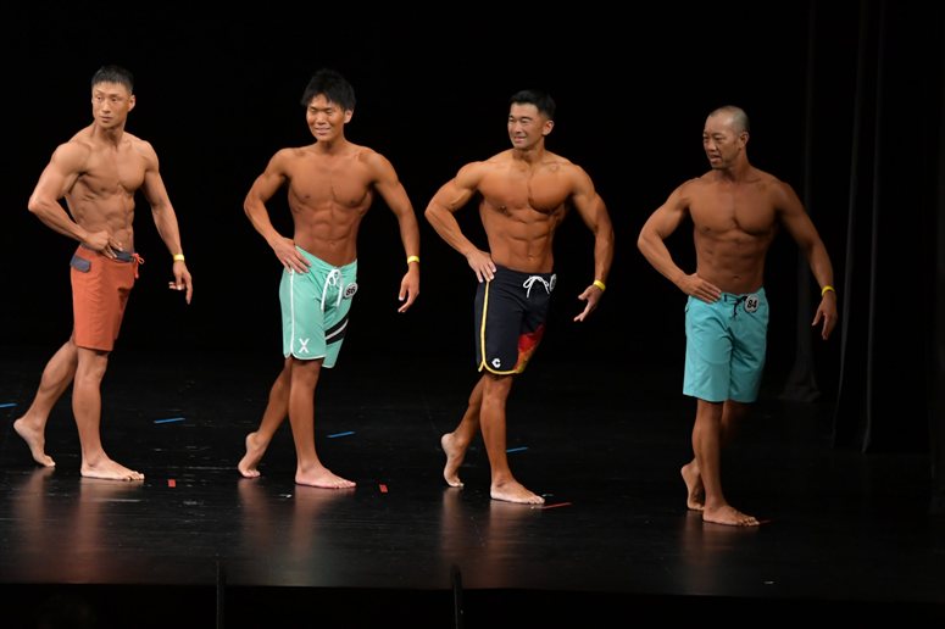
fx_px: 5300
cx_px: 472
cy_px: 314
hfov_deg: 10.2
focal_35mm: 202
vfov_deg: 6.8
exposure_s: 1/400
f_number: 5.6
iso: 3200
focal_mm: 135
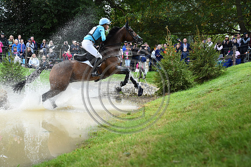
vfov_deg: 28.0
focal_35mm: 48
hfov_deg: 41.1
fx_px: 334
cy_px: 84
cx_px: 126
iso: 2200
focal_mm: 48
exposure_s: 1/1600
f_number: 4.2
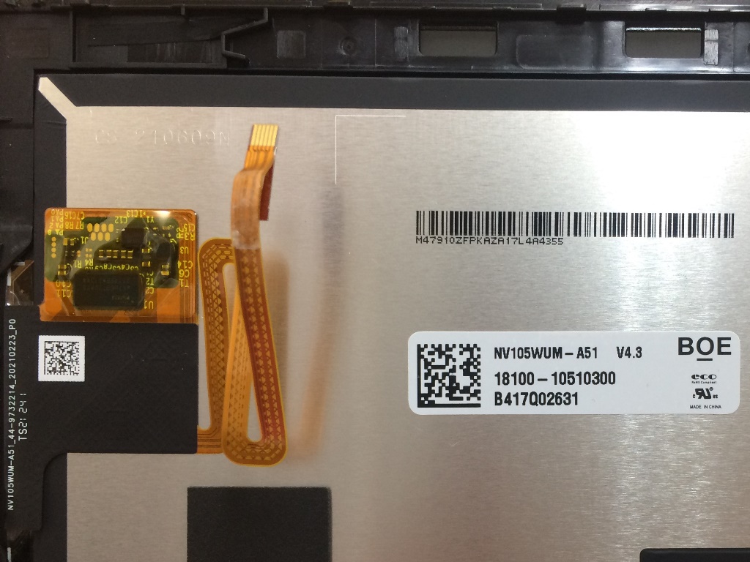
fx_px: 628
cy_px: 281
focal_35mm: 29
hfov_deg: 61.7
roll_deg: -0.8
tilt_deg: -24.4
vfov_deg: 48.2
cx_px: 375
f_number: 2.2
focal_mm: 4.15
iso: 100
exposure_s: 1/33
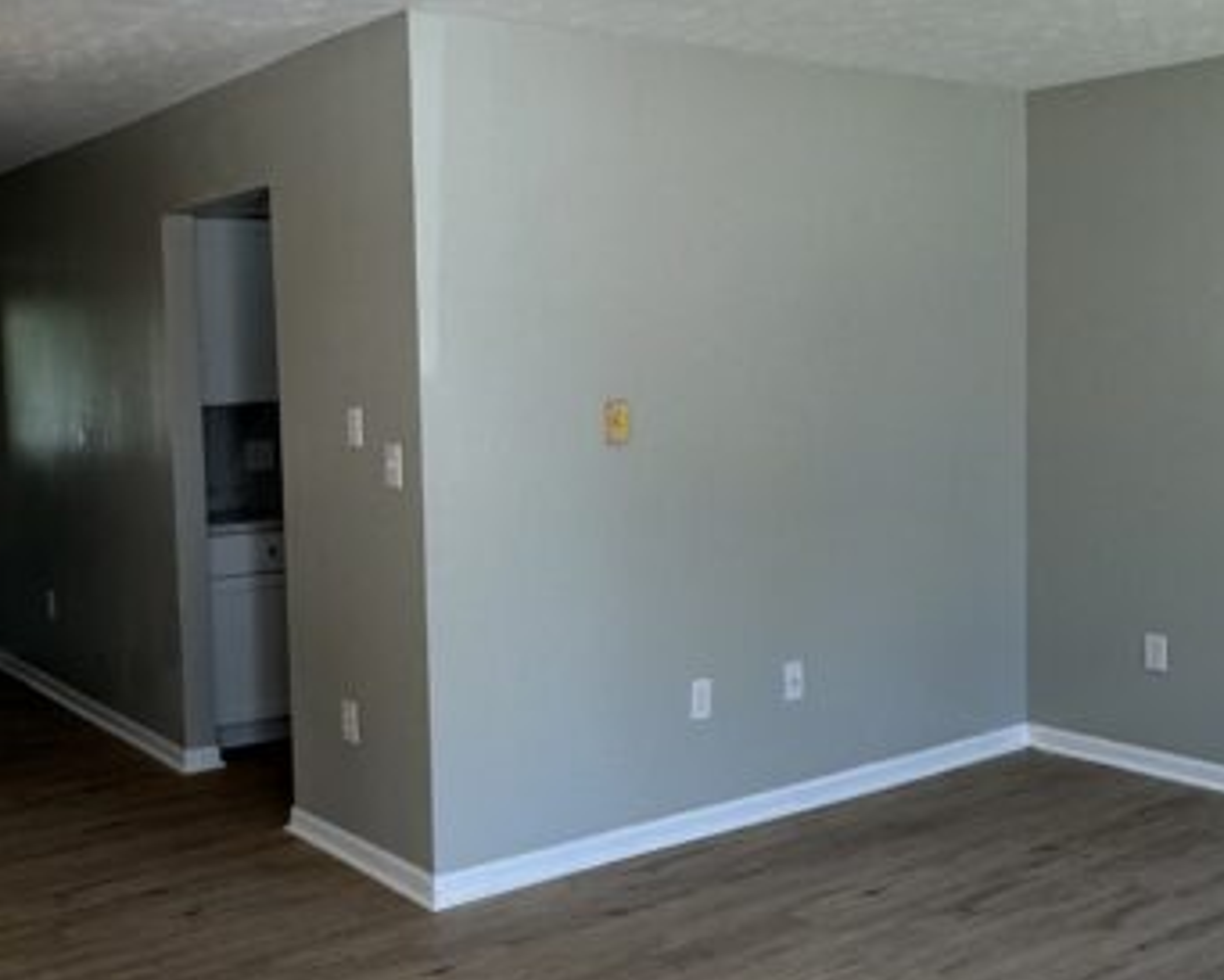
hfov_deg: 44.6
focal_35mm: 41
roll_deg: +3.0
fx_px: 1486
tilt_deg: -4.9
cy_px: 452
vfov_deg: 36.5
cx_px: 513
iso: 80
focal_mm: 2.22
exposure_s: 1/120
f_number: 2.2
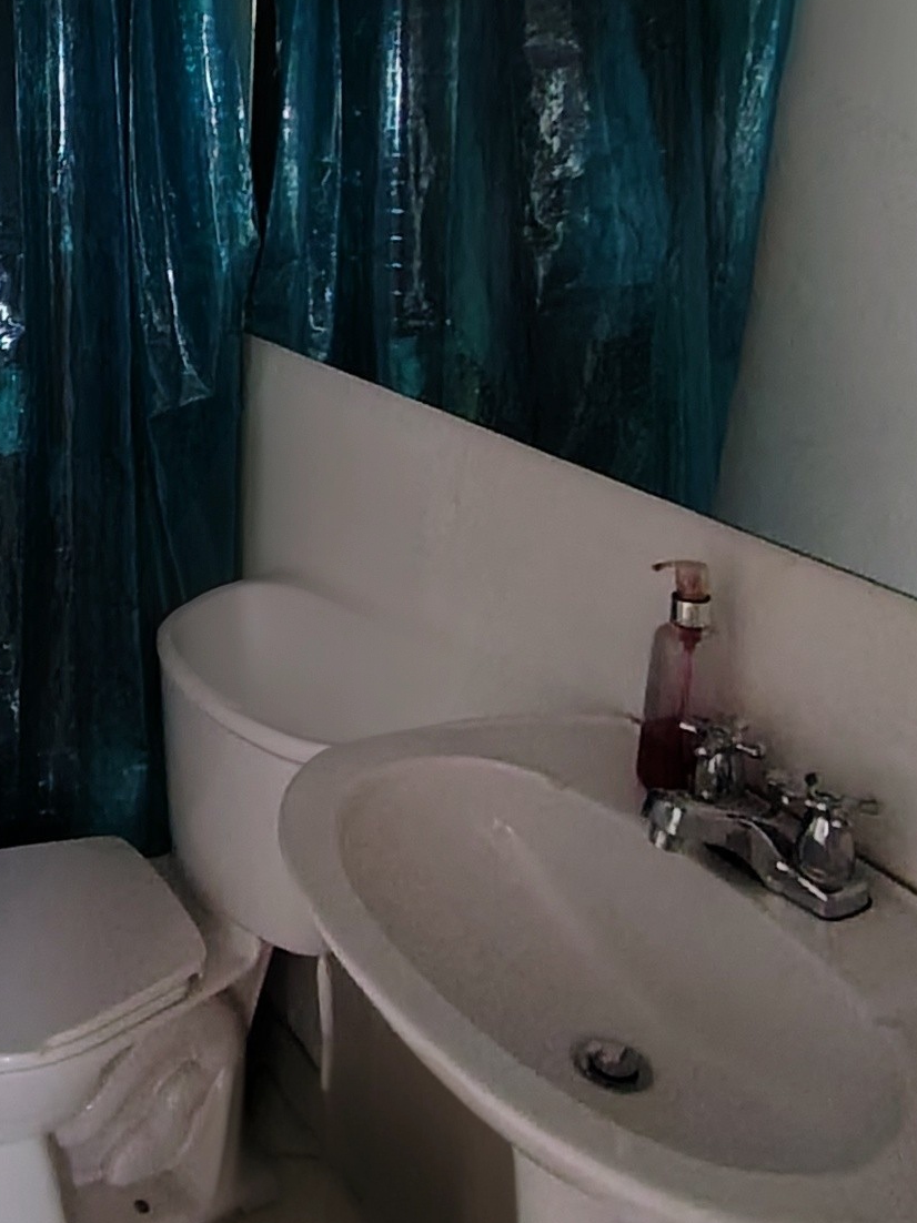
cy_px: 347
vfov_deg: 45.6
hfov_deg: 34.2
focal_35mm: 40
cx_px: 112
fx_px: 1413
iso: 1104
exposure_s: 1/20
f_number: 2.2
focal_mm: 1.43
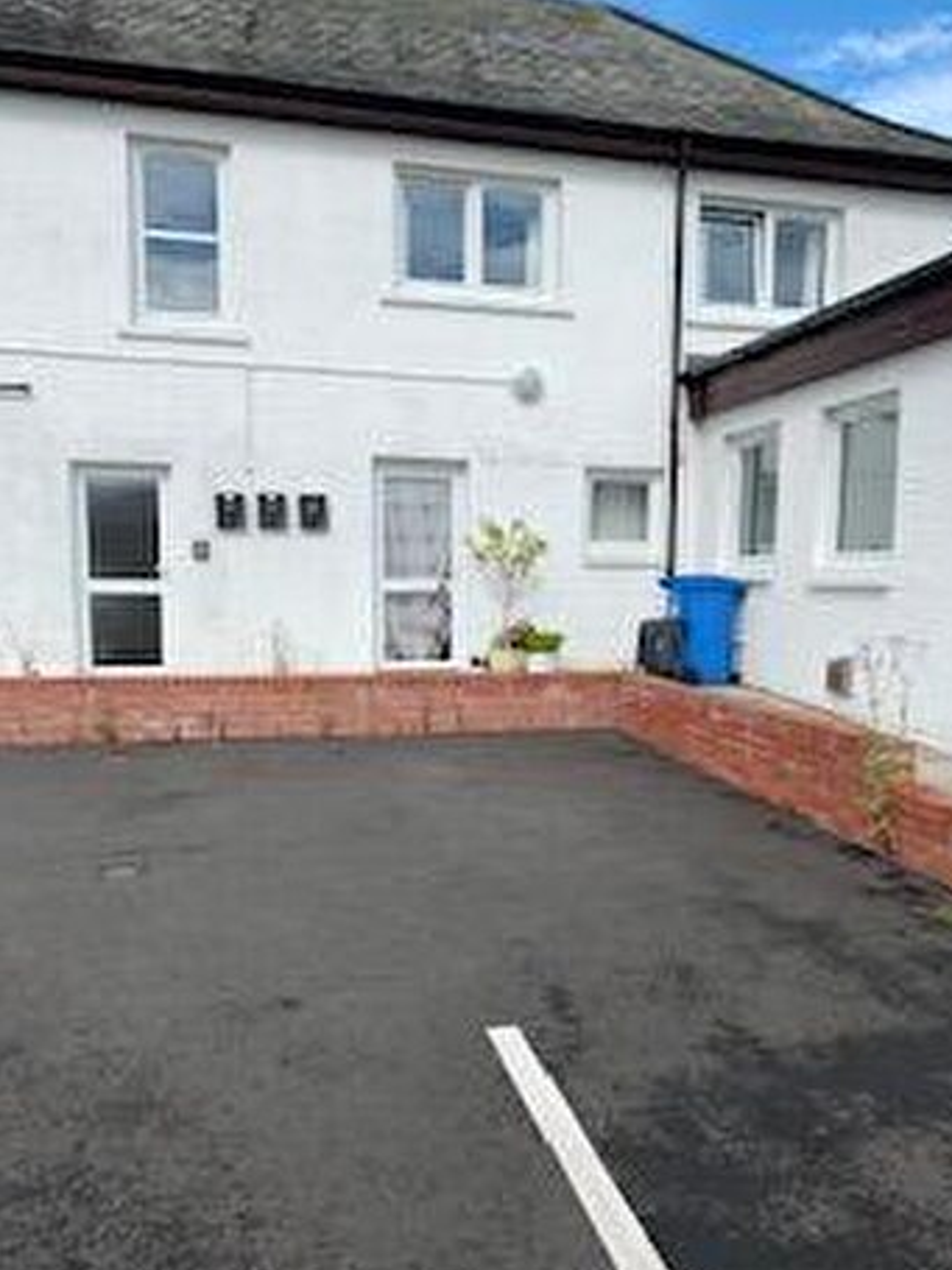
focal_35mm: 30
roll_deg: -2.2
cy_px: 724
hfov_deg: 46.7
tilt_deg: -6.5
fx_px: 1101
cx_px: 539
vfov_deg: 59.7
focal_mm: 4.25
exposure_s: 1/1689
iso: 25
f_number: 1.8
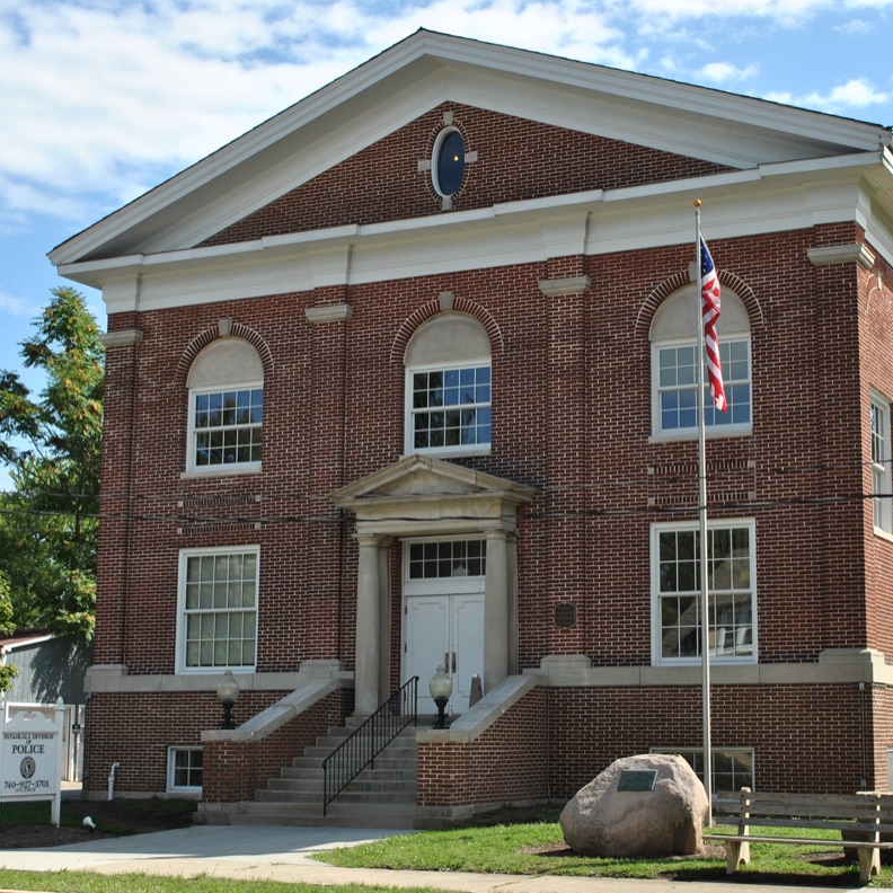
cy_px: 452
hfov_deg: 29.5
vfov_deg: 29.6
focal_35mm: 58
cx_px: 549
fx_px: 1693
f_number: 8
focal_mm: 30
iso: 100
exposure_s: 1/250
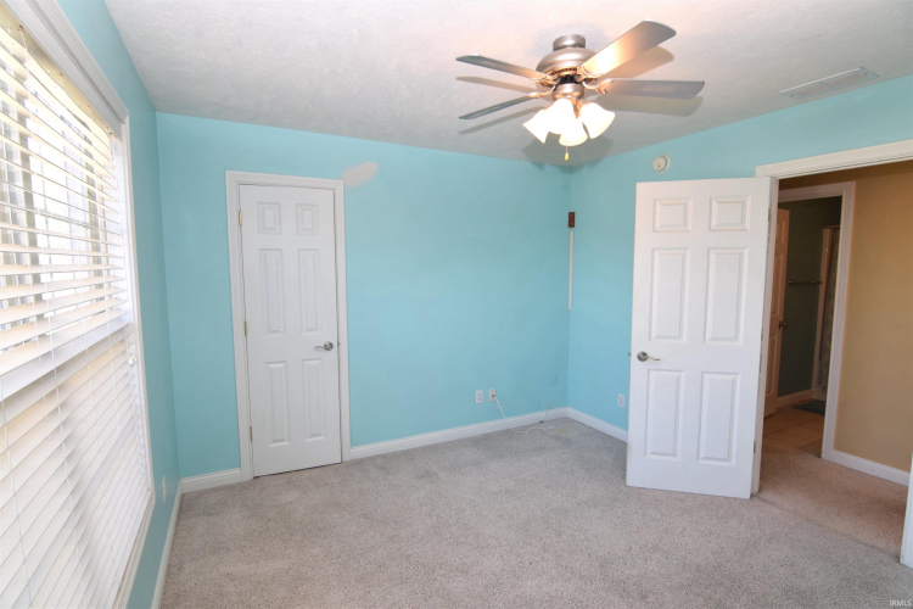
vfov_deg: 72.1
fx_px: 418
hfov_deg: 95.0
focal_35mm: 16
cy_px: 304
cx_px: 456
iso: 500
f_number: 5.6
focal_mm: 11
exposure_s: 1/125
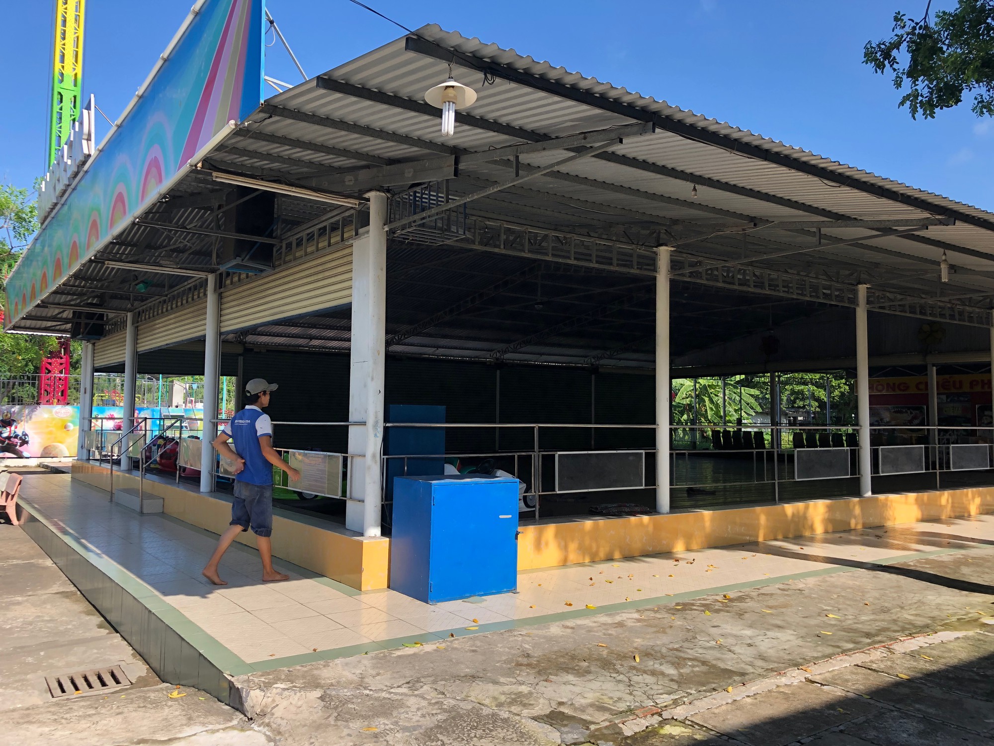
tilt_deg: +3.1
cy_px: 373
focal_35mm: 28
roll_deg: -0.5
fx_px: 804
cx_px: 497
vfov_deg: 49.7
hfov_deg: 63.4
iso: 20
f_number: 1.8
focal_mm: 4
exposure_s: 1/762
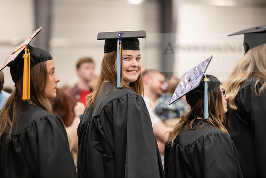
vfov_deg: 8.9
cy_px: 89
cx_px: 133
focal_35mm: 155
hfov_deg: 13.2
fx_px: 1145
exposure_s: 1/200
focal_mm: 155
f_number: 3.2
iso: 3200
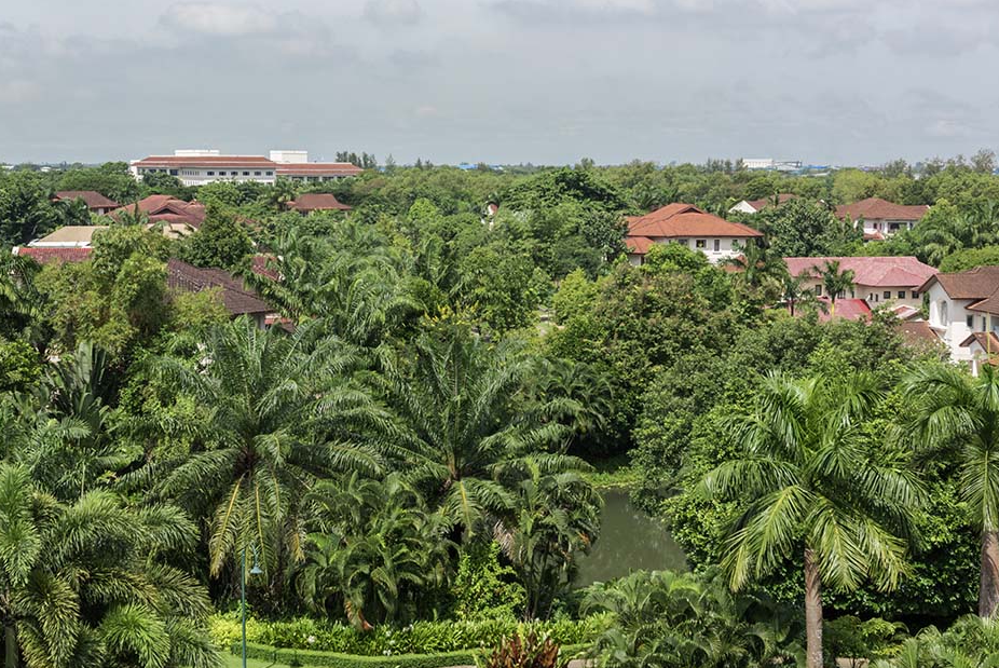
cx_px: 489
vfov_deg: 23.8
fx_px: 1583
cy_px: 344
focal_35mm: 57
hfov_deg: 35.0
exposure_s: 1/250
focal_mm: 55
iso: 400
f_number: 16
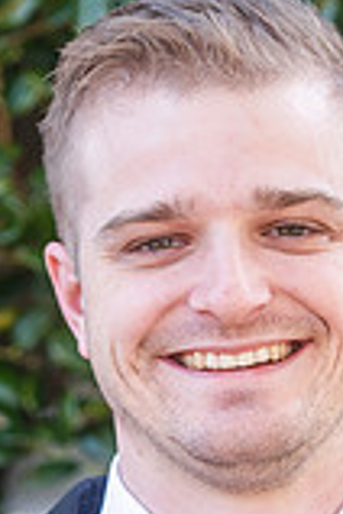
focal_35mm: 415
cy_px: 550
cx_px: 141
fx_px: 5931
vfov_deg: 5.0
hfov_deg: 3.3
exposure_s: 1/250
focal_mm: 98
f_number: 3.5
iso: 160
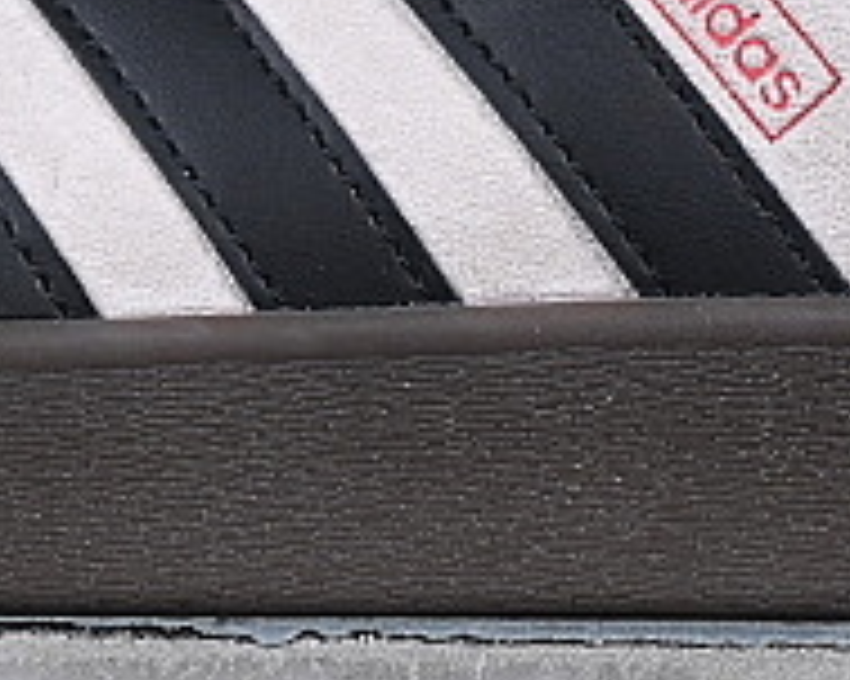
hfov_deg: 4.8
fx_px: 10108
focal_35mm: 402
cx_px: 315
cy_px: -396
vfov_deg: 3.8
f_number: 8
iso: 160
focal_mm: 50
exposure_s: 1/80
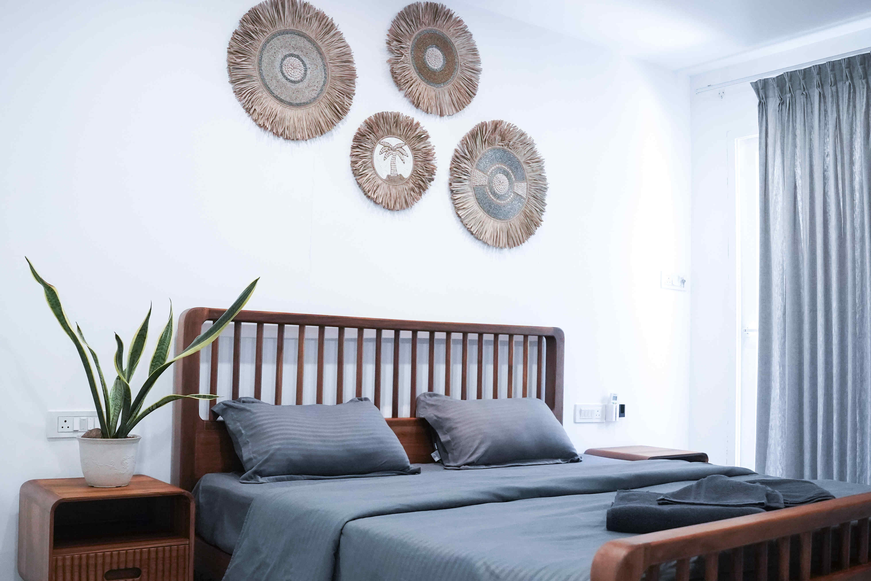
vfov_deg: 36.9
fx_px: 871
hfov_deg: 53.1
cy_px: 290
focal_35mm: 36
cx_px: 436
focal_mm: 24
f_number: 2.8
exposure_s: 1/160
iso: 5000
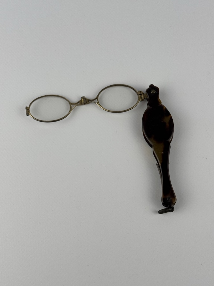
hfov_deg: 30.3
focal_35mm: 48
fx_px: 396
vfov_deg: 39.7
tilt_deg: -75.4
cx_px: 107
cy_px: 143
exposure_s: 1/980
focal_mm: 6.76
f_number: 1.78
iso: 64
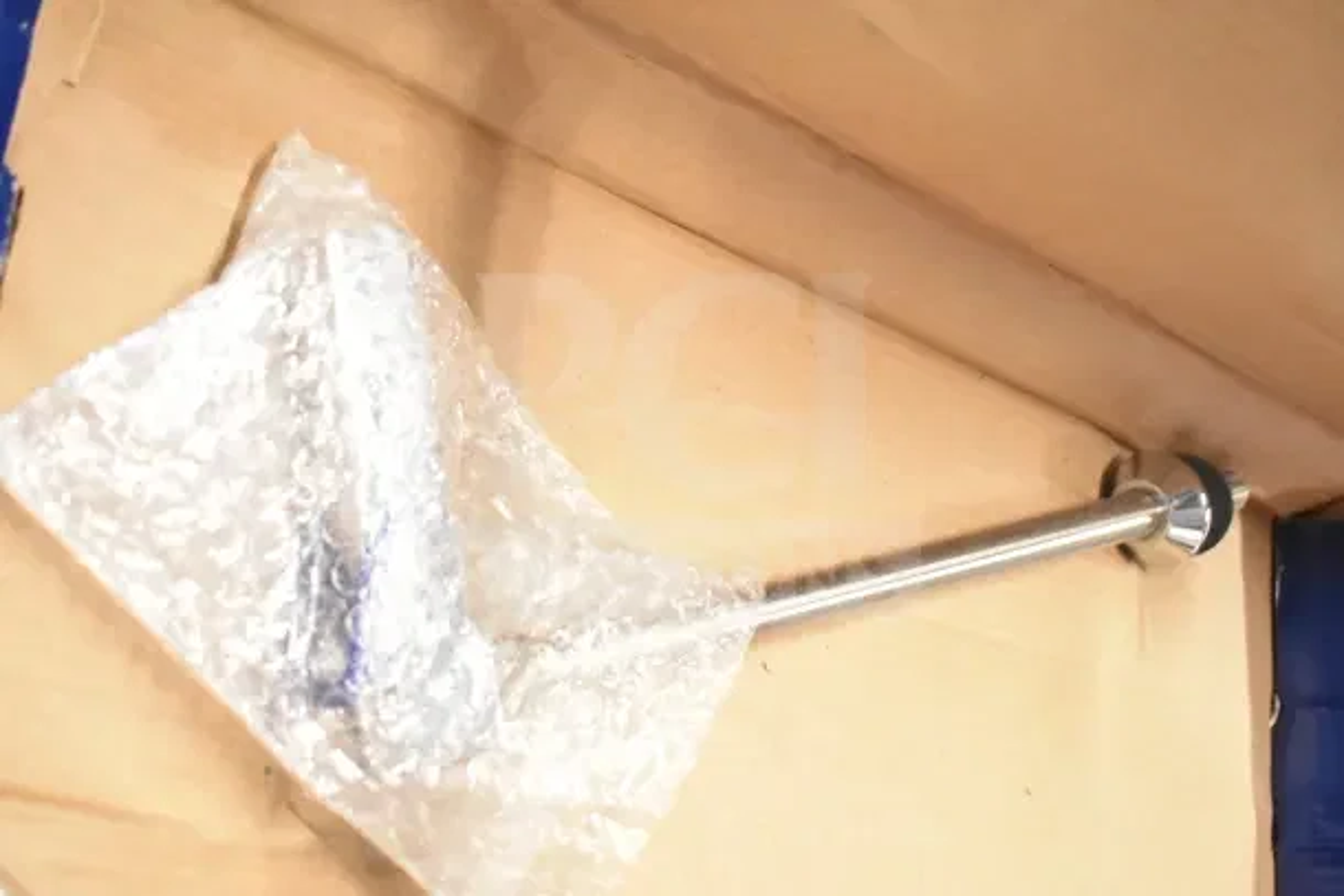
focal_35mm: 46
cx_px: 672
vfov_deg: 29.0
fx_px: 1736
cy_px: 448
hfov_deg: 42.3
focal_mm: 31
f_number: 4.2
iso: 3600
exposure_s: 1/50
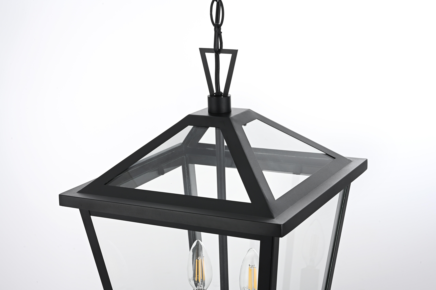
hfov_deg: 32.4
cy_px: 145
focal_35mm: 62
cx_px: 218
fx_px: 751
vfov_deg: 21.9
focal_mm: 62
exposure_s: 1/100
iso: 125
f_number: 20
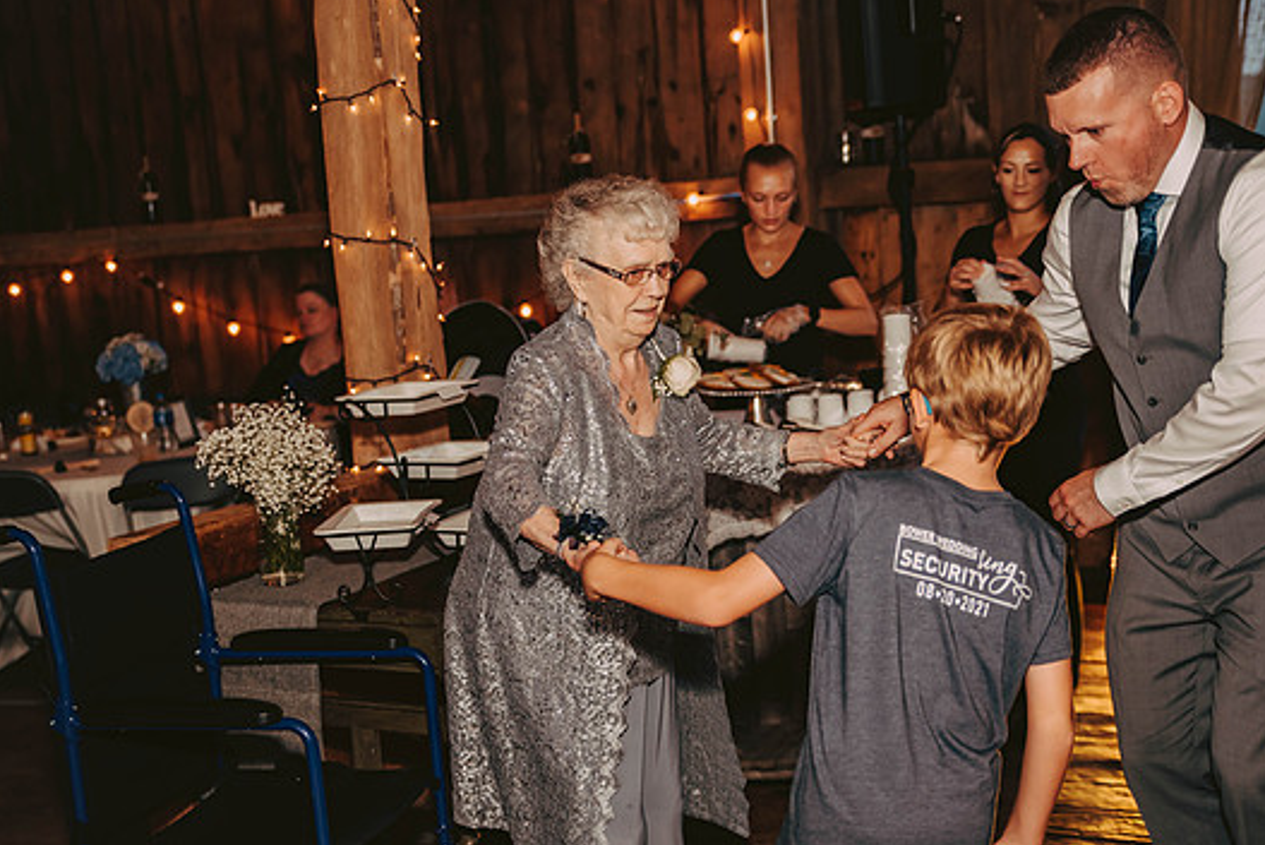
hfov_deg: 36.2
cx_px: 631
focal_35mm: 55
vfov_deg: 24.6
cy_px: 445
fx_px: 1934
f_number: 2.8
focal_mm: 50
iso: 800
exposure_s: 1/200
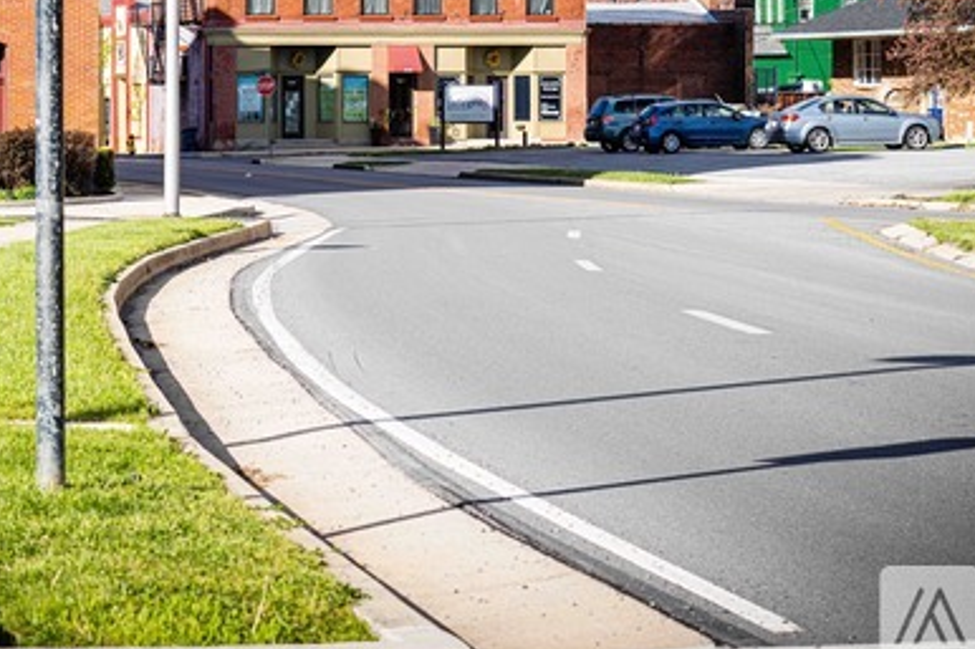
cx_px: 341
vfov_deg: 9.6
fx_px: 3844
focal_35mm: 142
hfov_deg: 14.4
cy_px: 35
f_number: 6.3
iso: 100
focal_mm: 73
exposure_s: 1/400
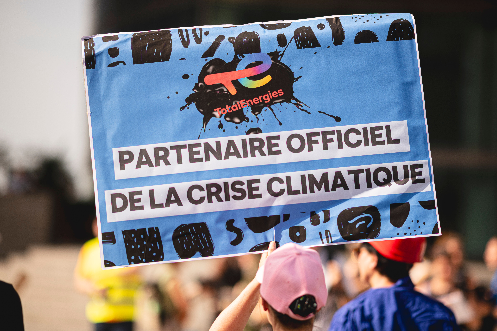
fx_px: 1739
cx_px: 248
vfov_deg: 10.9
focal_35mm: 126
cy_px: 166
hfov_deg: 16.3
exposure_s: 1/5000
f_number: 1.6
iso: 64
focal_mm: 105
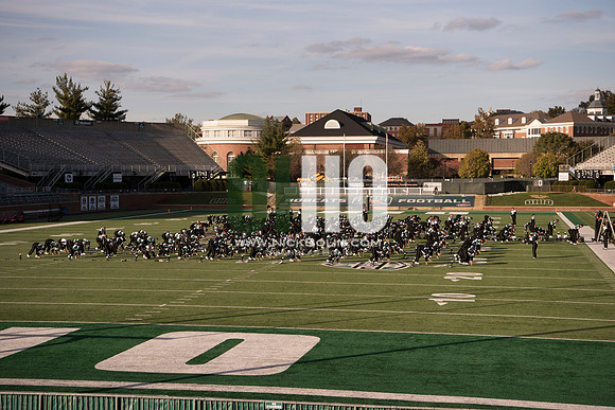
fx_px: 991
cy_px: 205
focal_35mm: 58
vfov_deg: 23.4
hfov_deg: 34.5
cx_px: 308
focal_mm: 58
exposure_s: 1/2500
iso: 320
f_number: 5
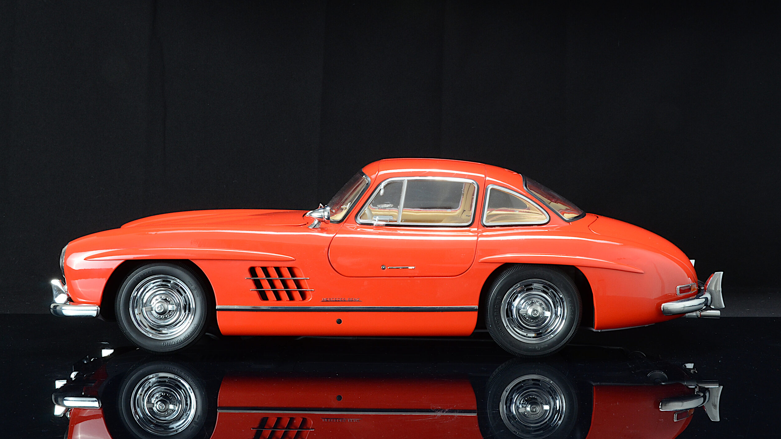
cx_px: 392
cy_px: 230
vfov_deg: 22.2
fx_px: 1118
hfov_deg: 38.5
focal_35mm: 54
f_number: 20
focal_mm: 34
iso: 500
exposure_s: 1/4
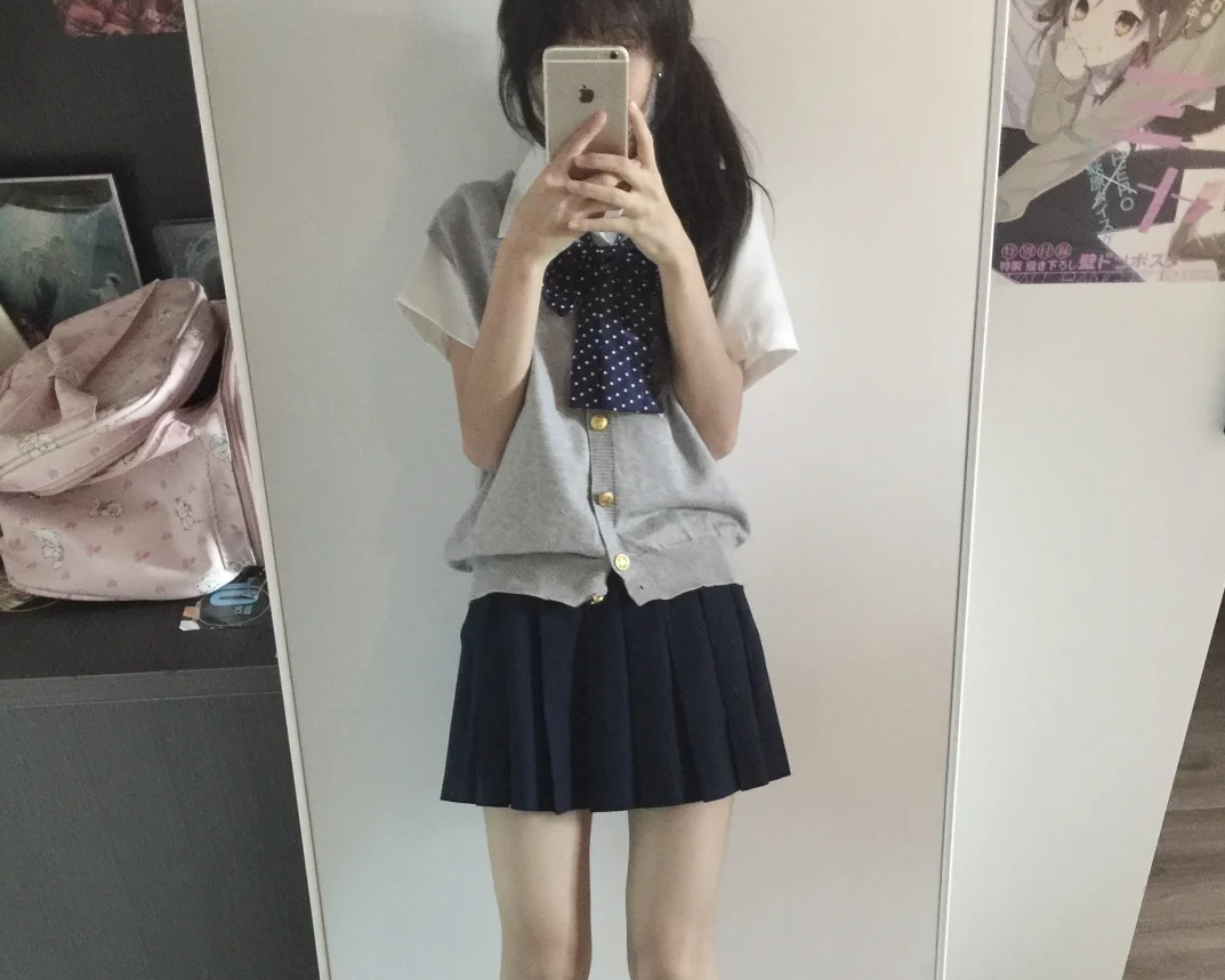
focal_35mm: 38
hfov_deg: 47.9
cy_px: 644
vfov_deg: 38.7
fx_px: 1377
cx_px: 612
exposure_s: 1/4
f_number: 2.2
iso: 125
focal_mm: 4.15
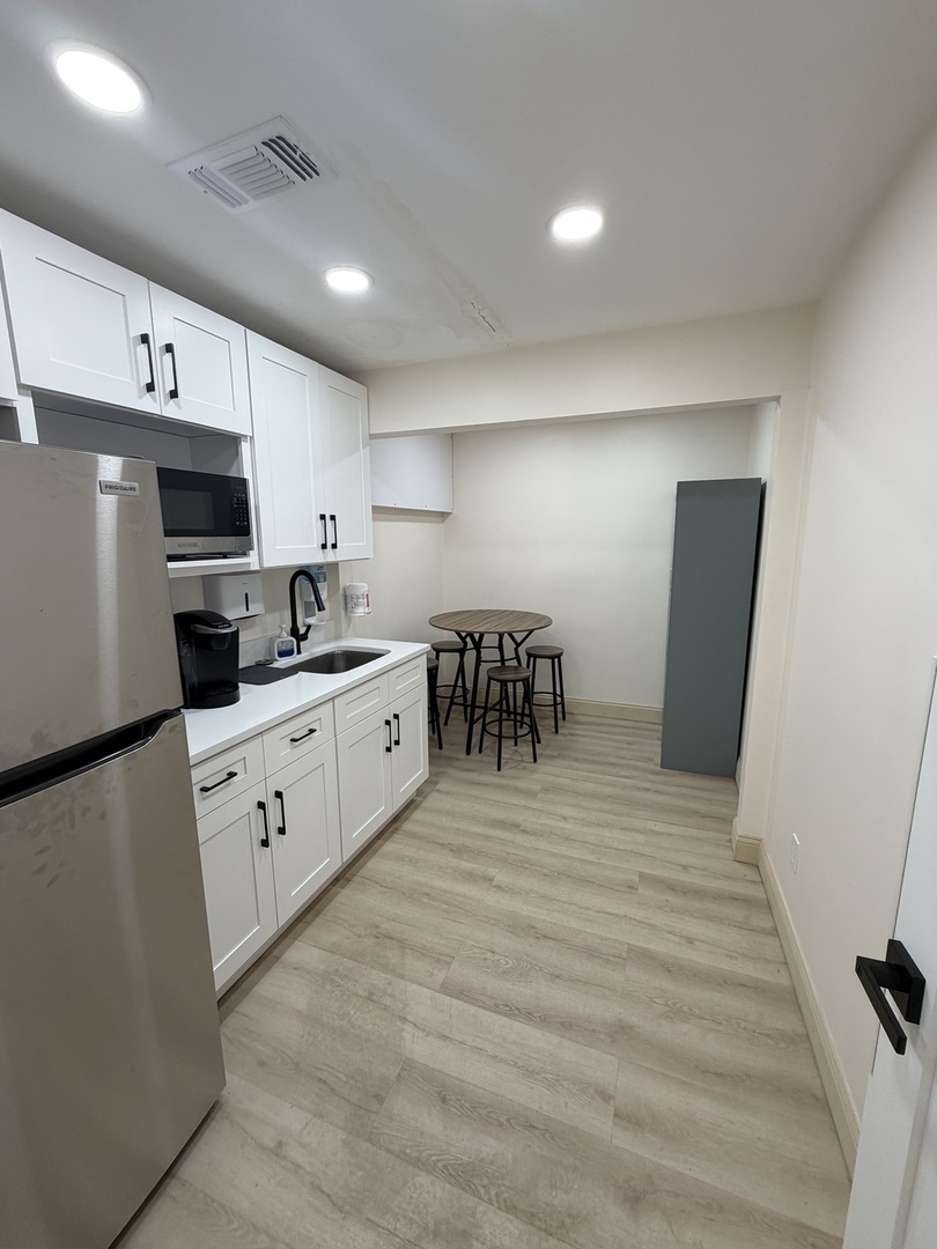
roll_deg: +0.8
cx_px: 468
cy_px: 624
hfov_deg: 85.7
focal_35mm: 14
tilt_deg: -10.0
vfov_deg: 102.1
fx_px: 505
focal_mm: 2.22
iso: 125
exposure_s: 1/120
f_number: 2.2
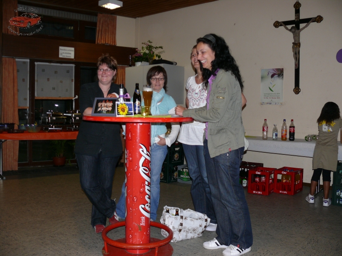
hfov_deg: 52.6
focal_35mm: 35
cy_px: 128
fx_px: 346
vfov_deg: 40.7
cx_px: 171
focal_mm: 7.4
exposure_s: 1/30
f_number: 2.8
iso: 100
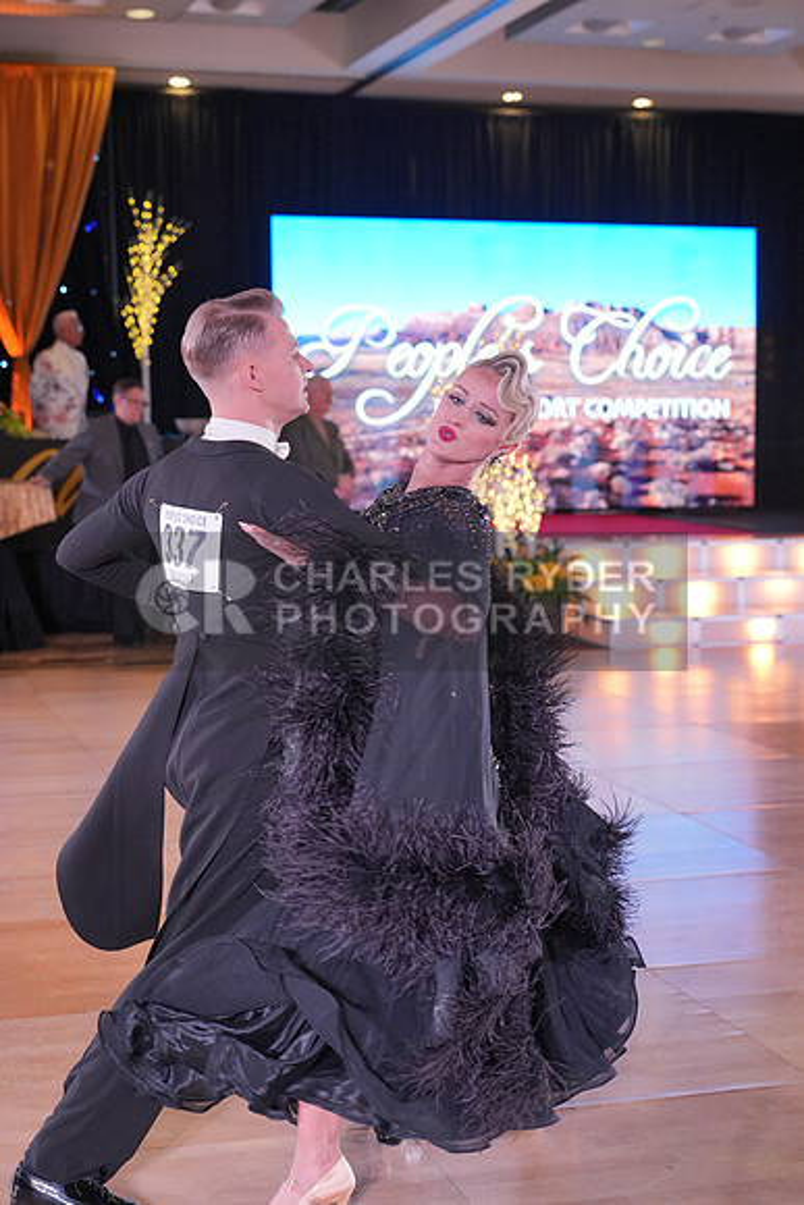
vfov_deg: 33.9
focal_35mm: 59
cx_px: 402
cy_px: 602
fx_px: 1975
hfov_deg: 23.0
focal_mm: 59
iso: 3200
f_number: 4
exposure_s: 1/500
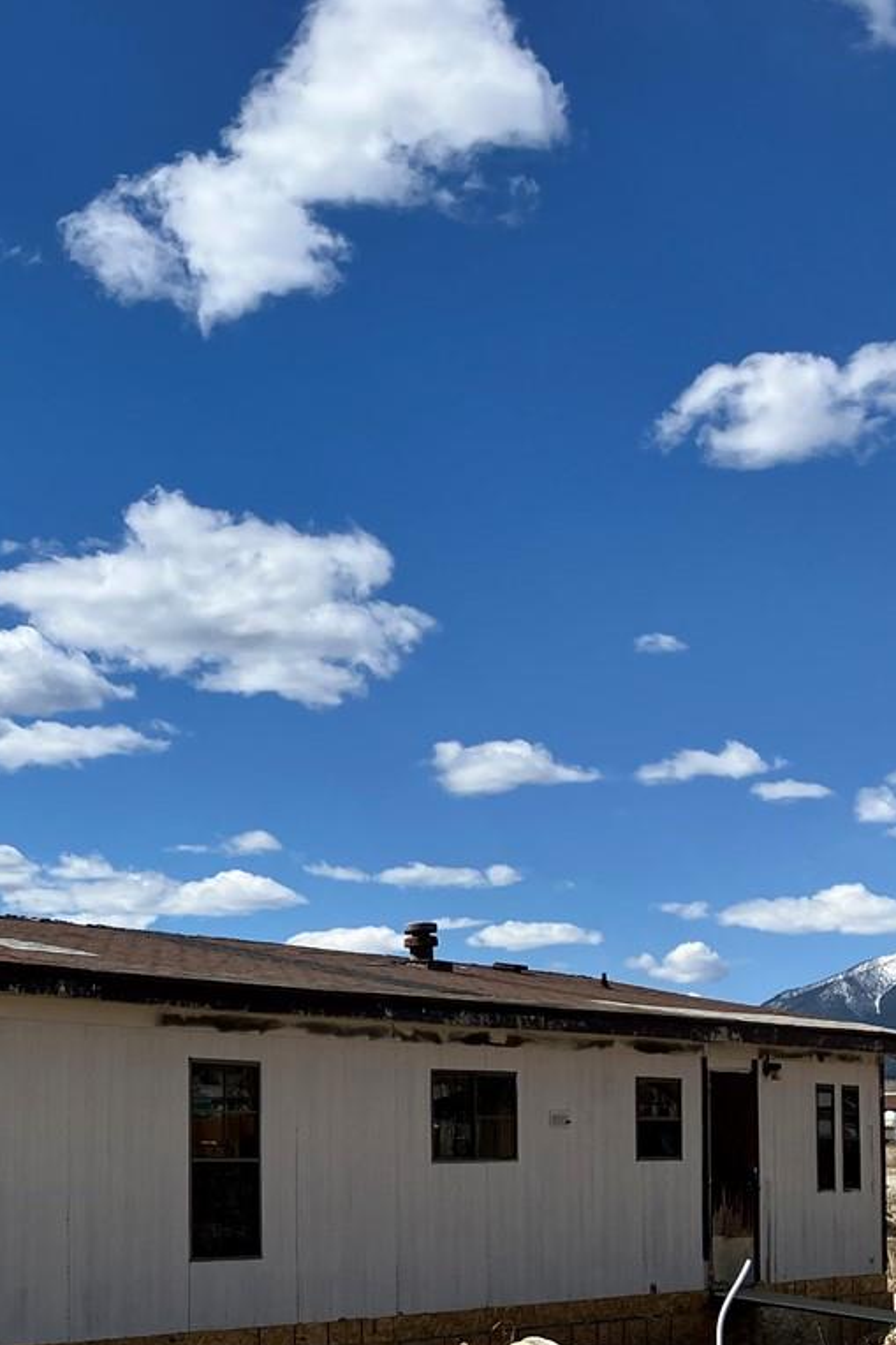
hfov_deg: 21.0
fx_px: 2278
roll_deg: +0.0
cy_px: 1026
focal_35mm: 61
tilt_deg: +3.2
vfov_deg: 32.2
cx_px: -127
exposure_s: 1/3247
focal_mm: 3.99
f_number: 1.8
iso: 32
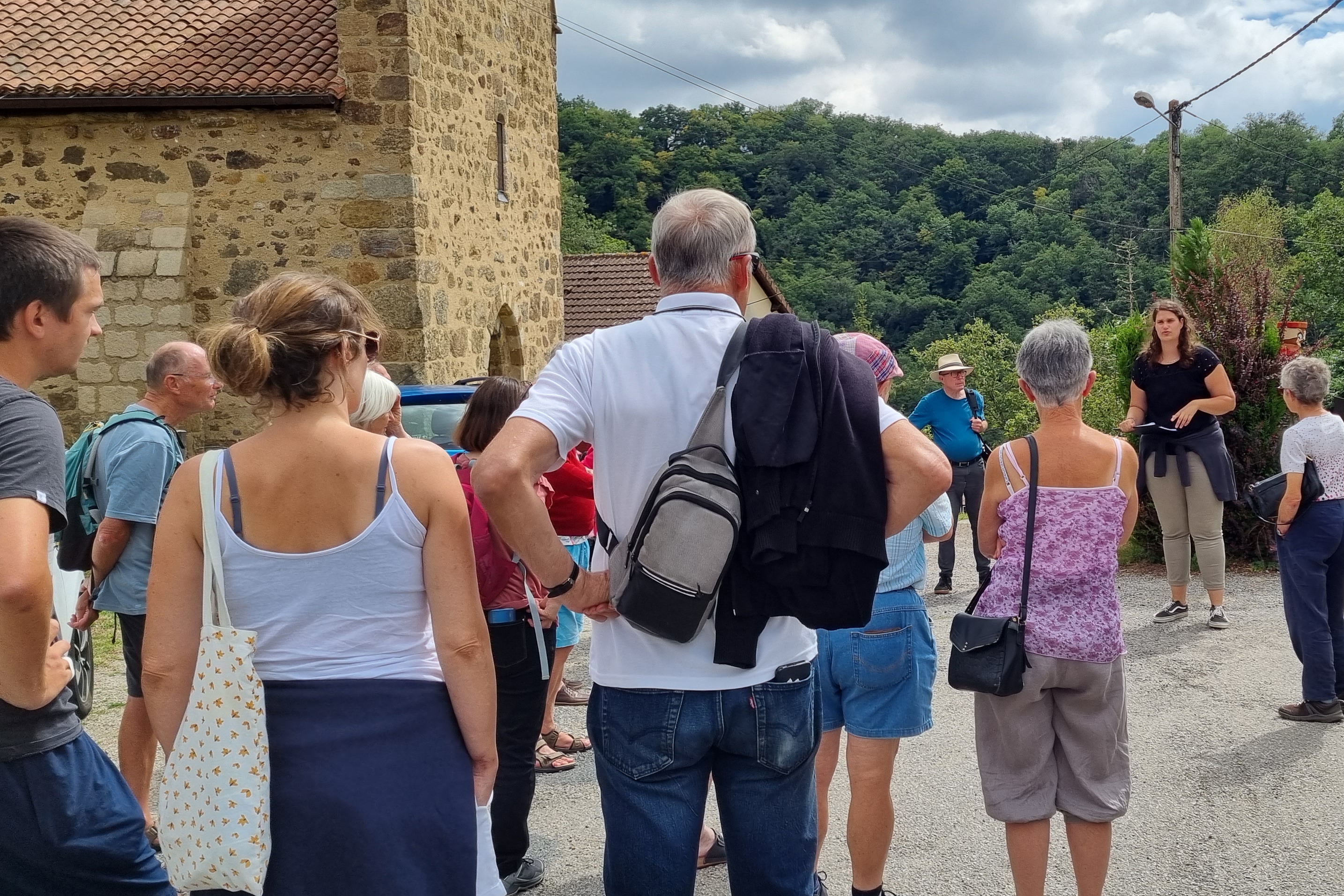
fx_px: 1419
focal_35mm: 38
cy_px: 390
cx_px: 929
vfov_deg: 35.0
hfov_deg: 49.5
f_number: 1.8
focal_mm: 5.4
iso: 50
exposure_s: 1/2912
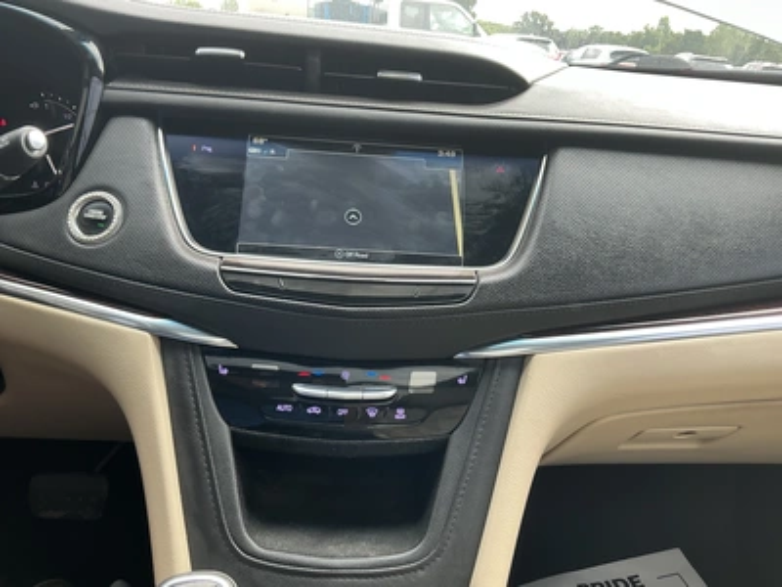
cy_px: 294
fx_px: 633
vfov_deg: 49.7
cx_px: 391
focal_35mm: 28
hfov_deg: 63.4
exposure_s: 1/122
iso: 50
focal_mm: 3
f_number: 1.8
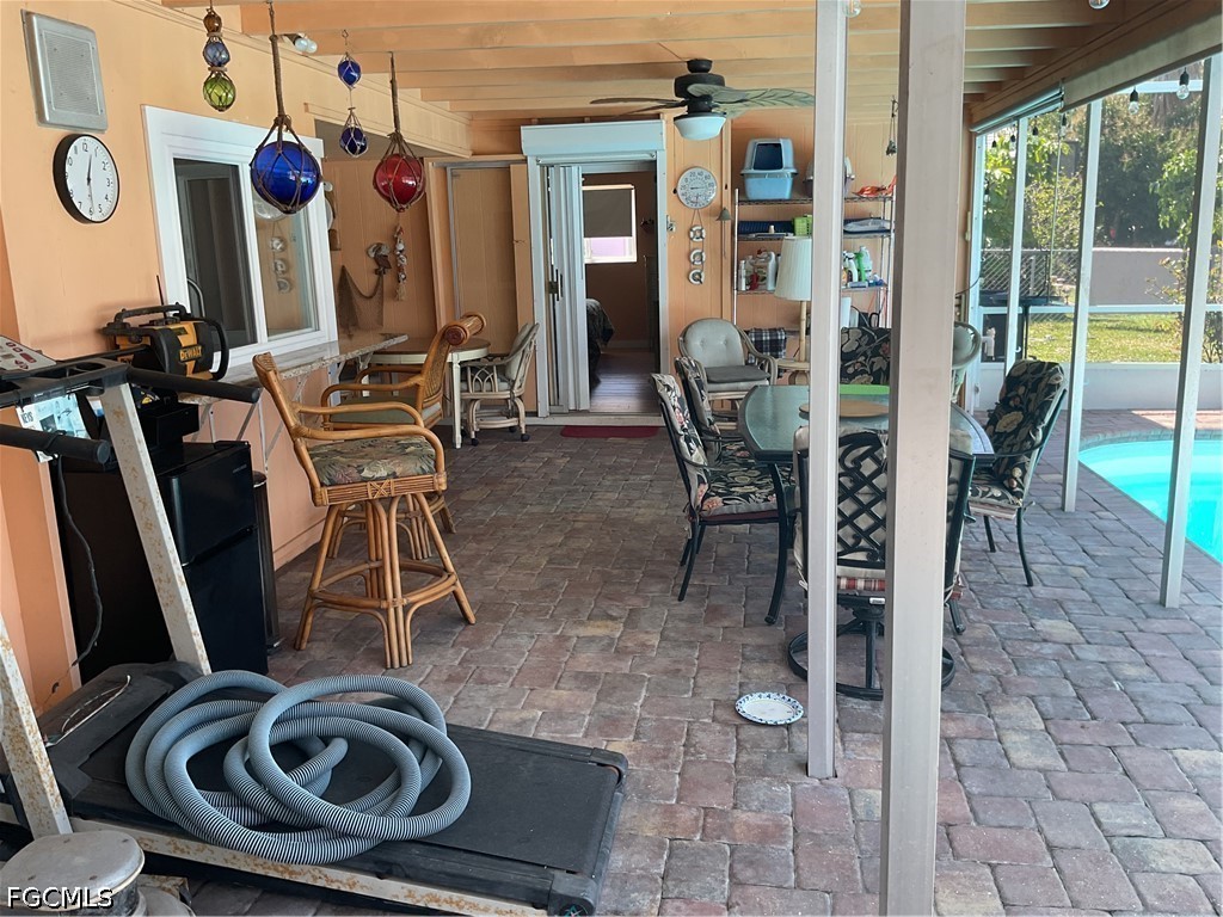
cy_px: 458
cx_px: 612
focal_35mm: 29
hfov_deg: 61.7
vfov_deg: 48.2
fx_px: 1025
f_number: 1.8
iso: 25
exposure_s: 1/120
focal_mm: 3
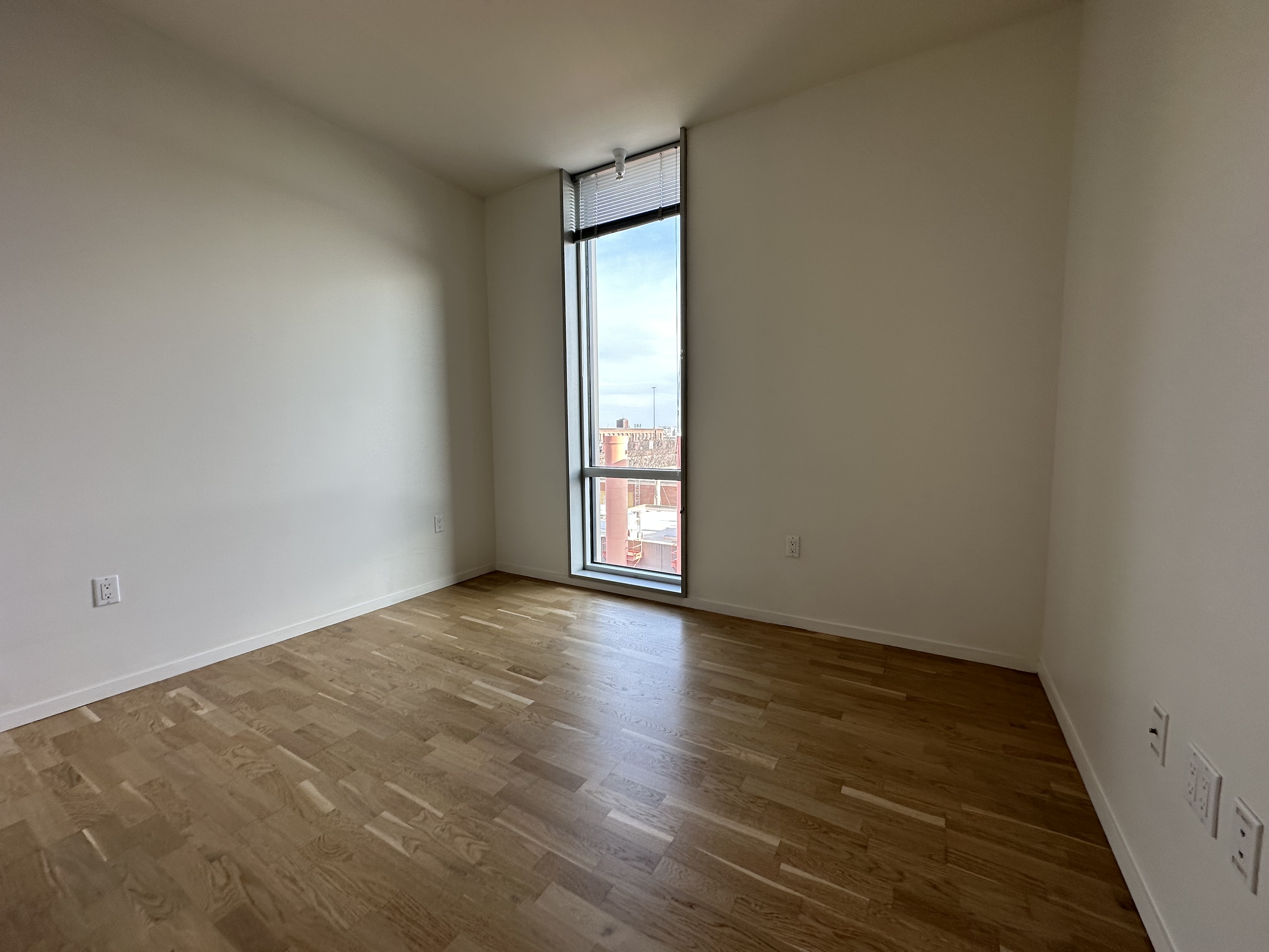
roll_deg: +0.1
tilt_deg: -6.3
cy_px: 476
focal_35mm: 14
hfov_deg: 102.1
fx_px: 513
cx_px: 634
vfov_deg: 85.7
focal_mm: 2.22
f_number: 2.2
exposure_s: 1/174
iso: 40
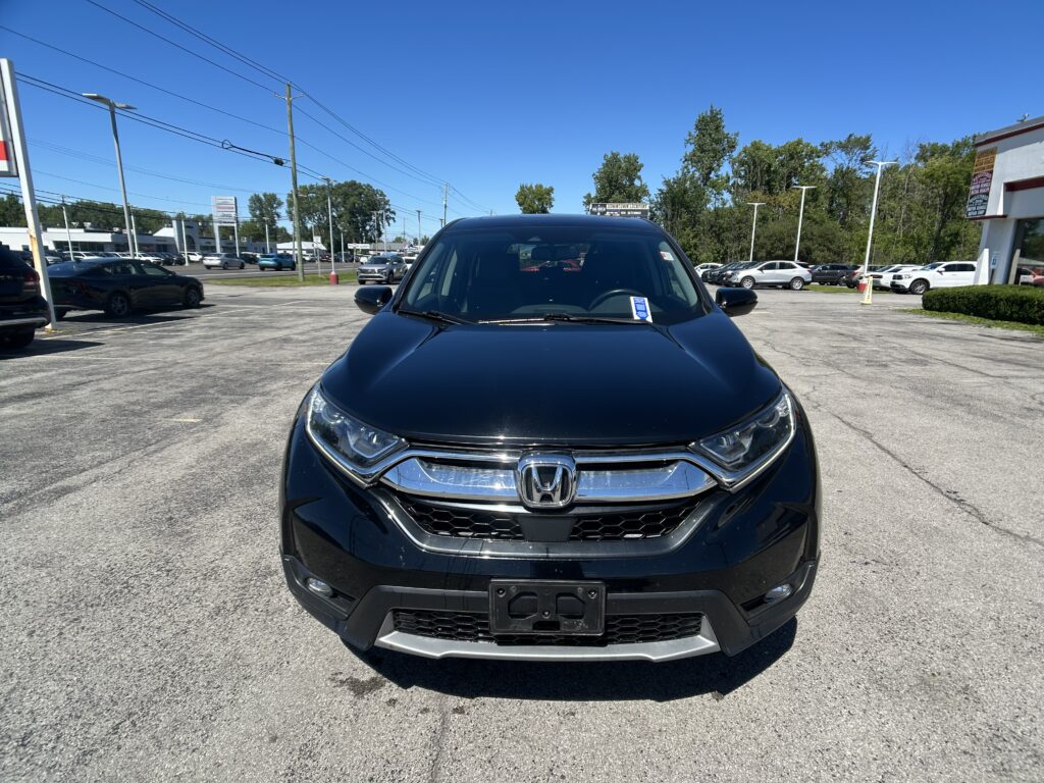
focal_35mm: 26
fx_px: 784
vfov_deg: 53.1
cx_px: 522
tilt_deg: -12.6
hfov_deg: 67.3
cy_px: 392
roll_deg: +0.4
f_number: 1.5
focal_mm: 5.7
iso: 50
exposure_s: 1/3257
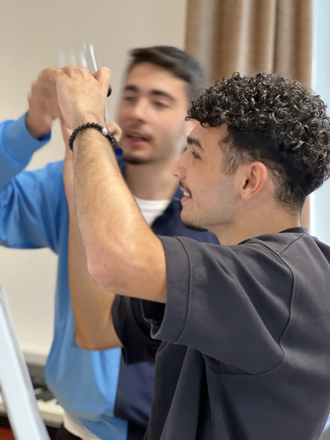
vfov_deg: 25.3
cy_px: 220
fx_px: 979
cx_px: 165
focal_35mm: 77
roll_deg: -2.9
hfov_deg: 19.1
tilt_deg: -5.0
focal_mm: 9
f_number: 2.8
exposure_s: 1/33
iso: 200
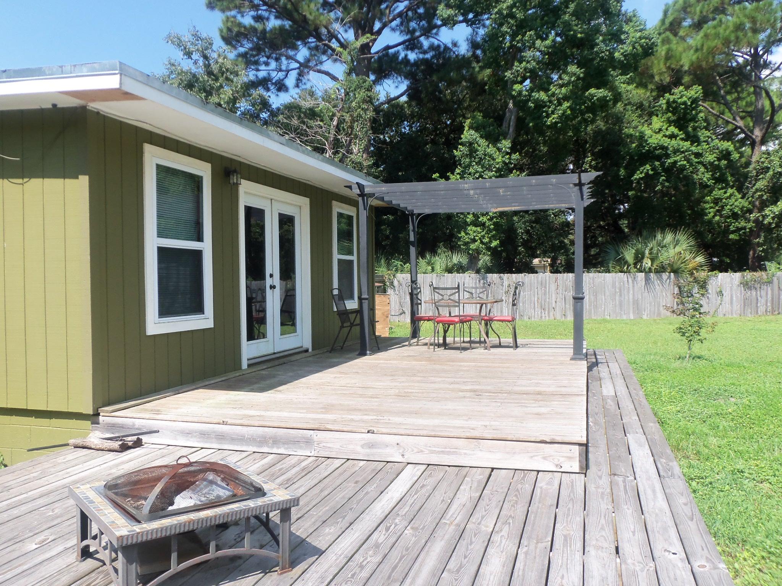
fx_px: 633
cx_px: 391
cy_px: 293
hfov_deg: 63.4
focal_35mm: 28
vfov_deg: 49.7
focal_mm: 5.1
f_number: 3.3
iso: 64
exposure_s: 1/500
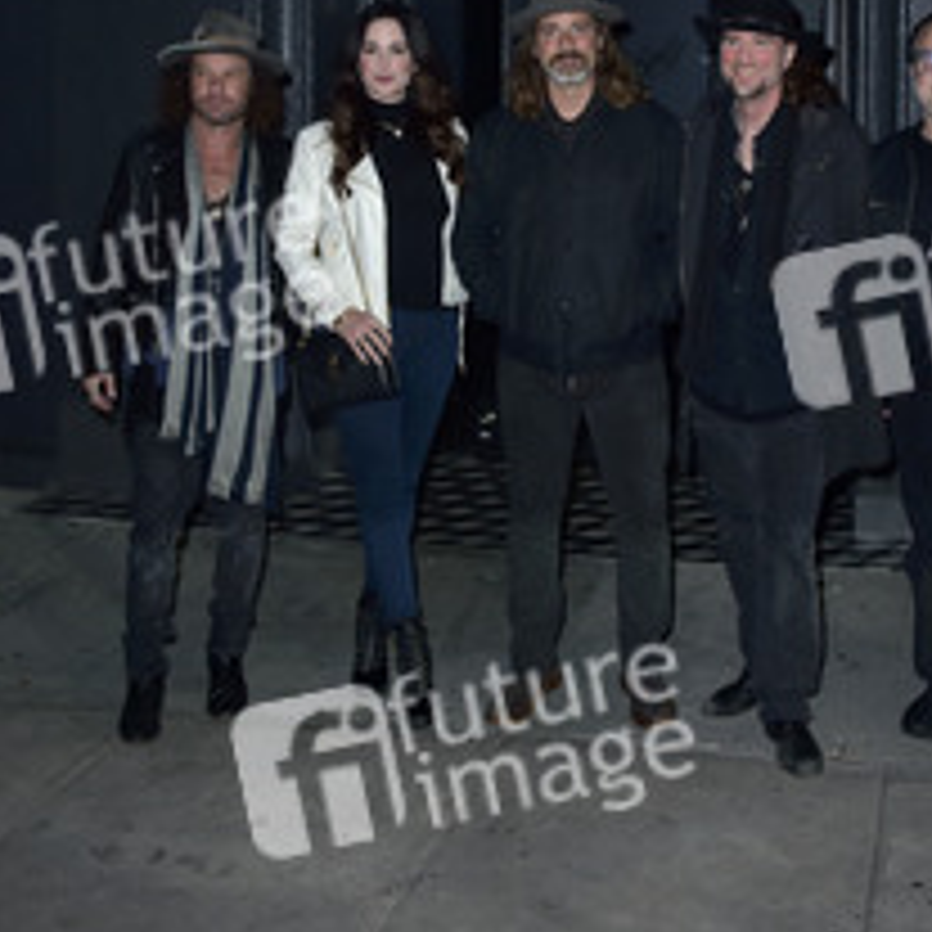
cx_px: 597
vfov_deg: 34.5
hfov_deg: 36.5
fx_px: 1401
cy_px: 77
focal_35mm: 46
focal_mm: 28
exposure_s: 1/250
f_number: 6.3
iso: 320
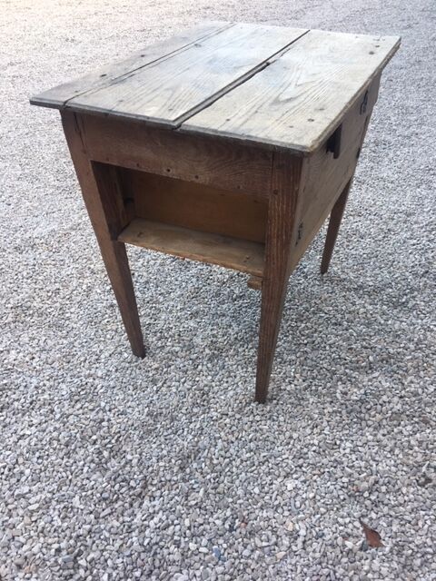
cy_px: 290
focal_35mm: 29
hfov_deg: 48.2
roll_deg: -1.5
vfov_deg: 61.7
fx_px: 487
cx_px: 218
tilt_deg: -38.9
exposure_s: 1/100
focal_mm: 4.15
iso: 32
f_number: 2.2
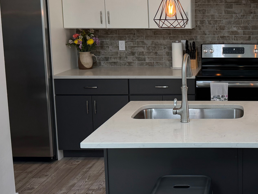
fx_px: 403
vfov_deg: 26.9
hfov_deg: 33.5
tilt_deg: -7.6
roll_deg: +0.1
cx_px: 235
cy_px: 65
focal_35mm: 54
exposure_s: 1/230
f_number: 1.78
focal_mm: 6.76
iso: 125
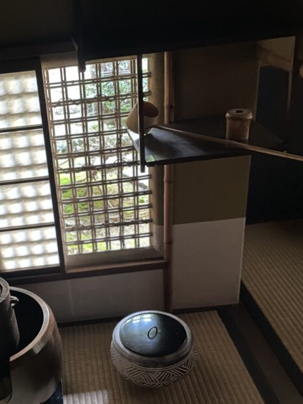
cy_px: 254
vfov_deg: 43.5
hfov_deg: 32.8
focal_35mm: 43
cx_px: 67
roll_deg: +4.8
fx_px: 502
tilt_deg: -29.3
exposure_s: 1/13
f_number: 1.6
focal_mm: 4.2
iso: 500
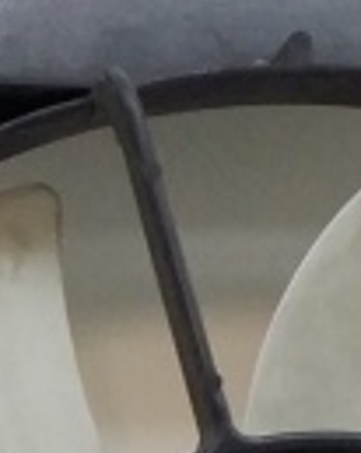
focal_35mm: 210
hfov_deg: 7.0
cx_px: -491
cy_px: 927
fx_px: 2808
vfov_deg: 8.7
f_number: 1.9
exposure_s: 1/50
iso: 200
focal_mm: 3.6
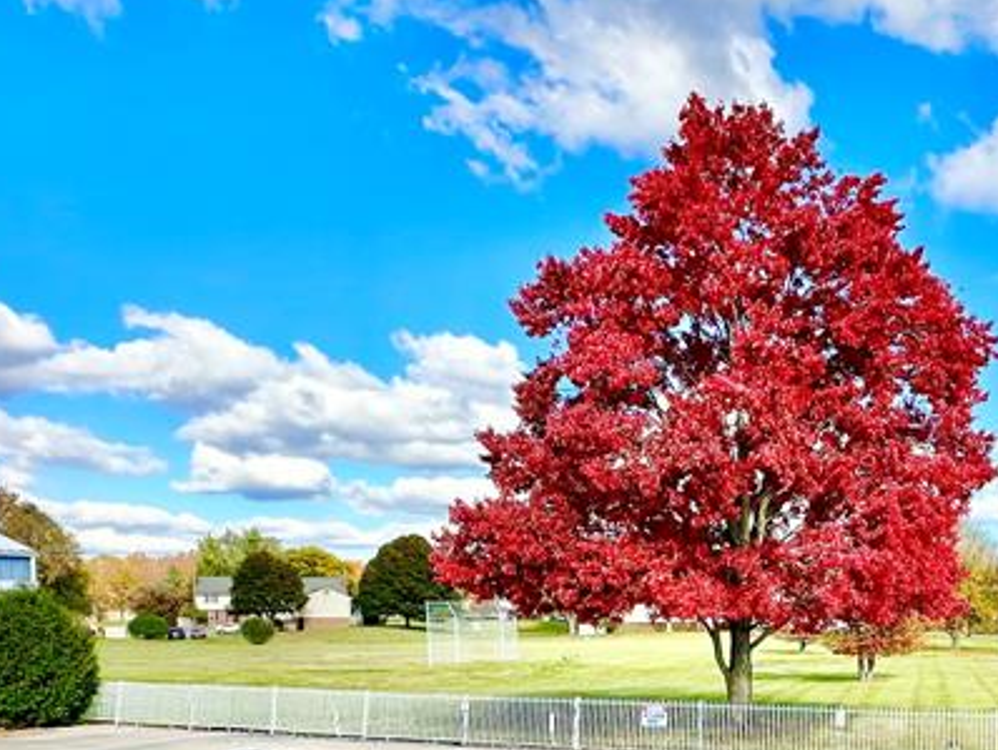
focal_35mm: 36
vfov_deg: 37.4
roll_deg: +1.0
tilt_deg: -2.5
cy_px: 657
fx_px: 1039
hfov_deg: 48.2
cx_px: 810
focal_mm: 2.22
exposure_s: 1/1114
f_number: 2.2
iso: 40
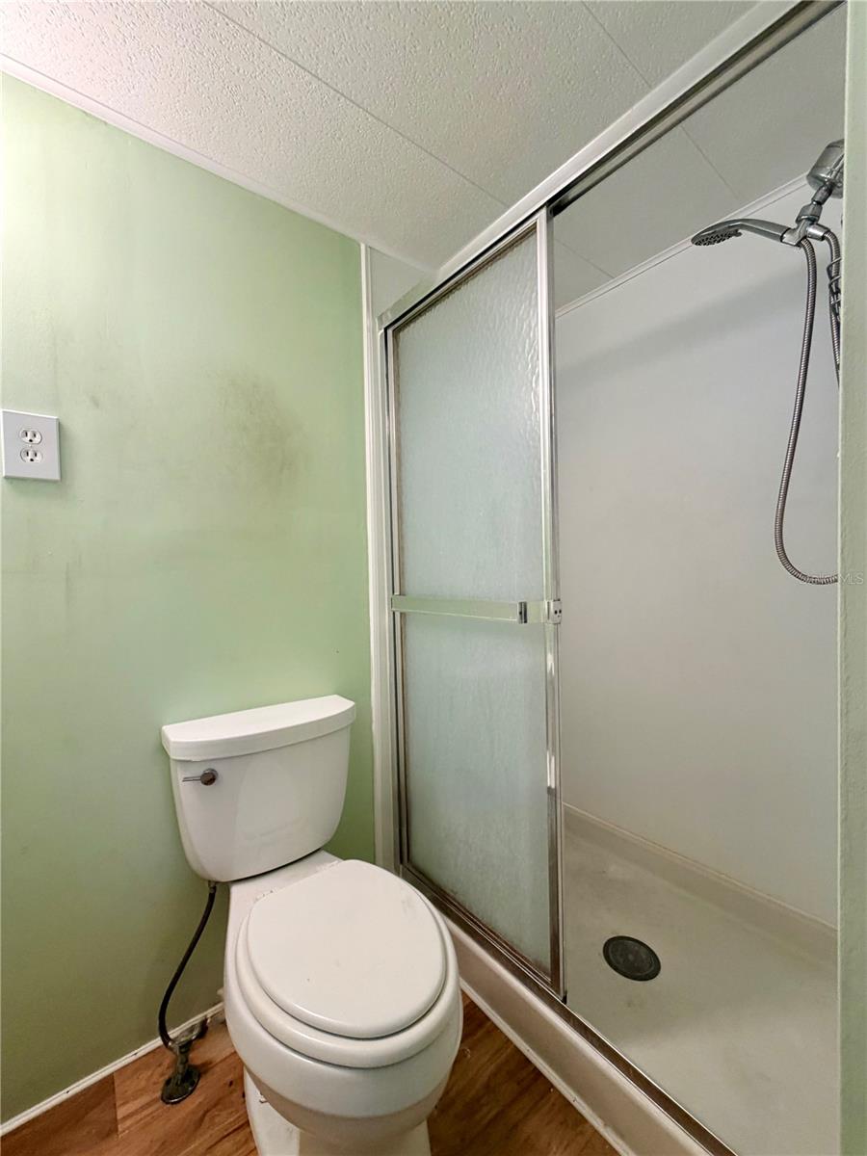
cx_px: 434
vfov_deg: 102.1
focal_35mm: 14
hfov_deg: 85.7
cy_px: 578
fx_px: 468
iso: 200
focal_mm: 2.22
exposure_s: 1/60
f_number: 2.2
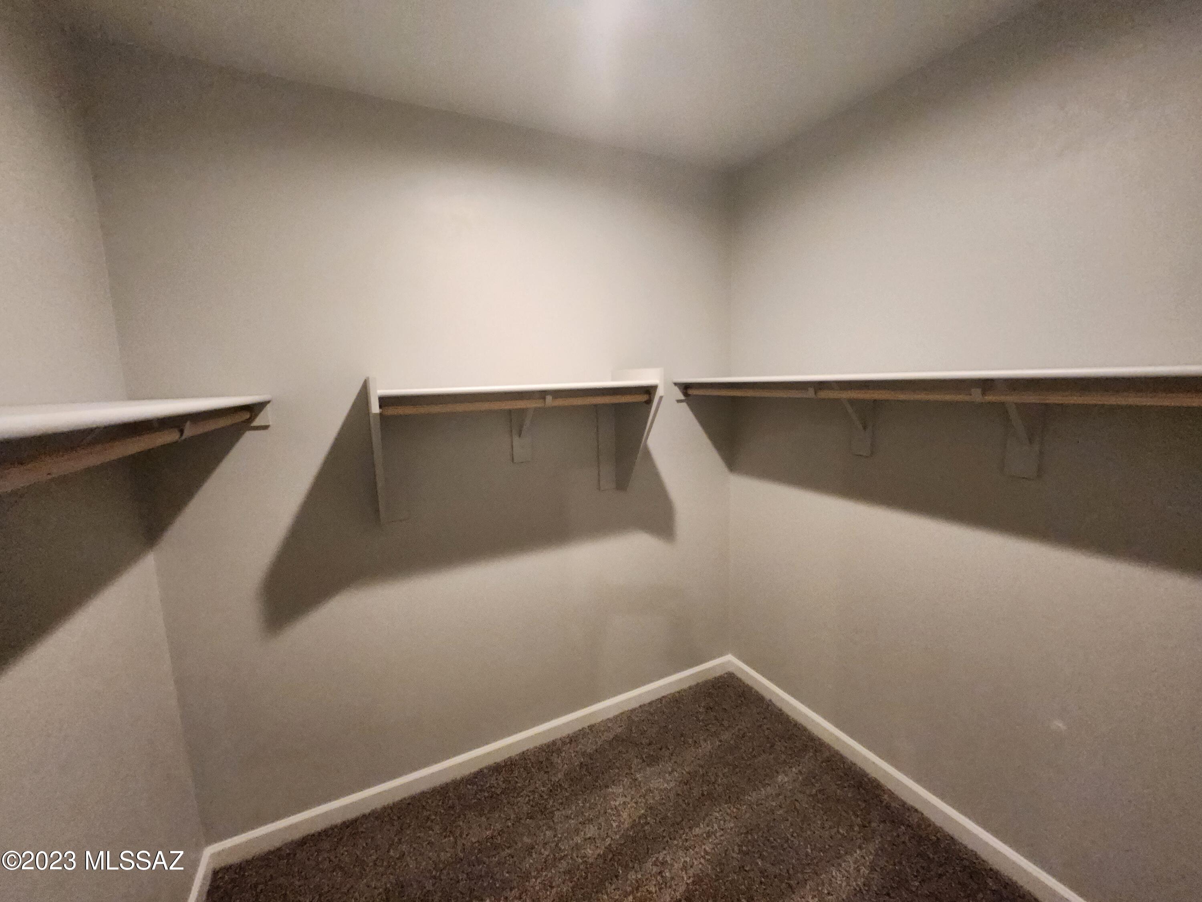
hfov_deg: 106.2
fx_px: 451
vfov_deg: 89.9
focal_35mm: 13
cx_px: 601
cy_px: 451
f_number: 2.2
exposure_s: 1/30
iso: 320
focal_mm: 1.7
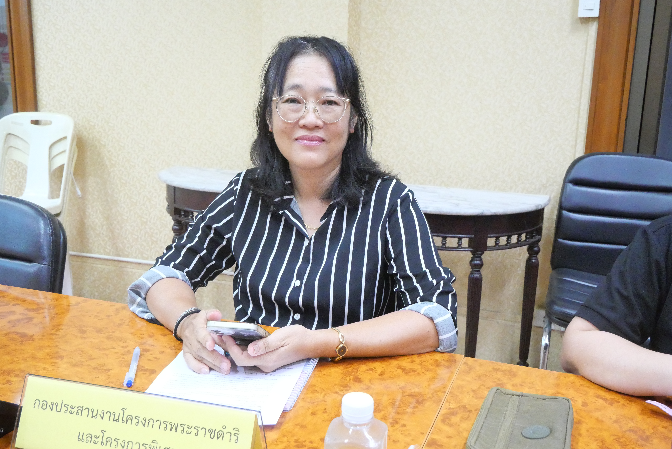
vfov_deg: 36.0
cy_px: 224
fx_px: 691
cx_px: 336
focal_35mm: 37
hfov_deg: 51.9
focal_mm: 18
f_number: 5.6
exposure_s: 1/30
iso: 6400
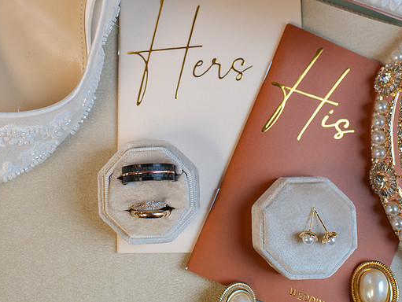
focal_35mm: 61
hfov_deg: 31.7
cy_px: 60
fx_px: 709
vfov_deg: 23.7
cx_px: 196
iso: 1000
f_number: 5
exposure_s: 1/200
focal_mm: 35
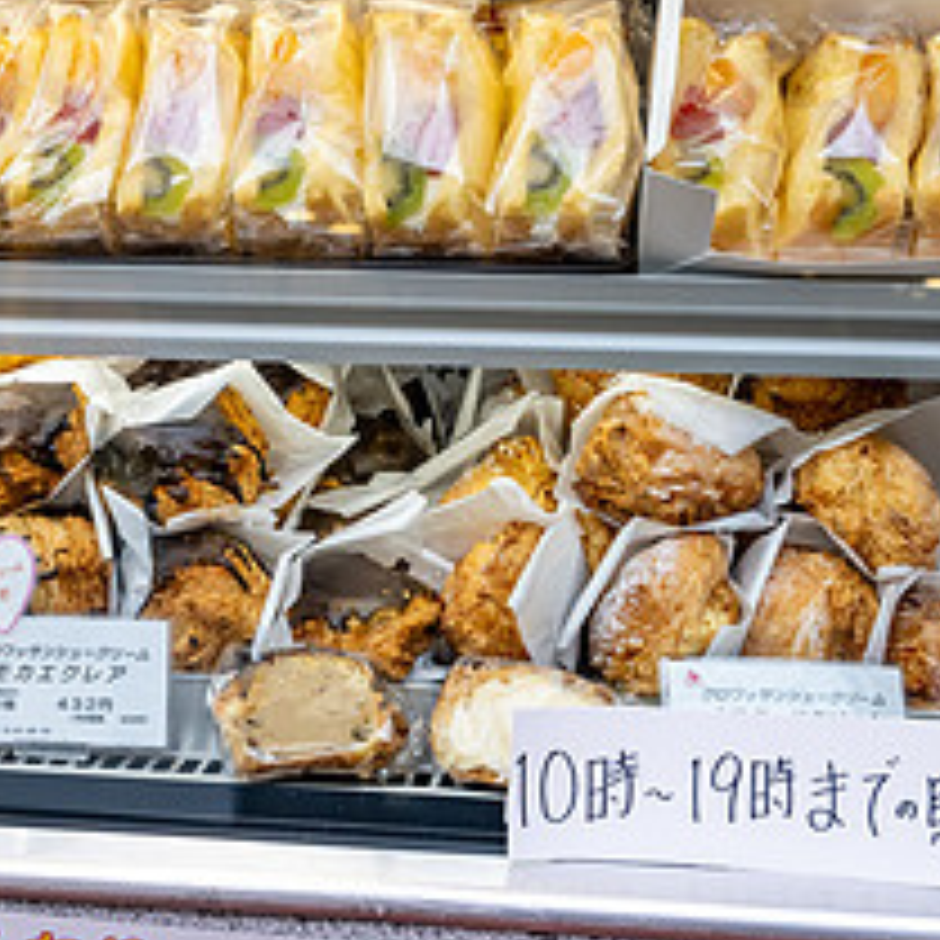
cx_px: -15
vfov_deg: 18.0
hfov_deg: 17.7
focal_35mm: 96
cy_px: 189
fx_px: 2949
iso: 1000
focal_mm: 38
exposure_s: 1/200
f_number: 7.1
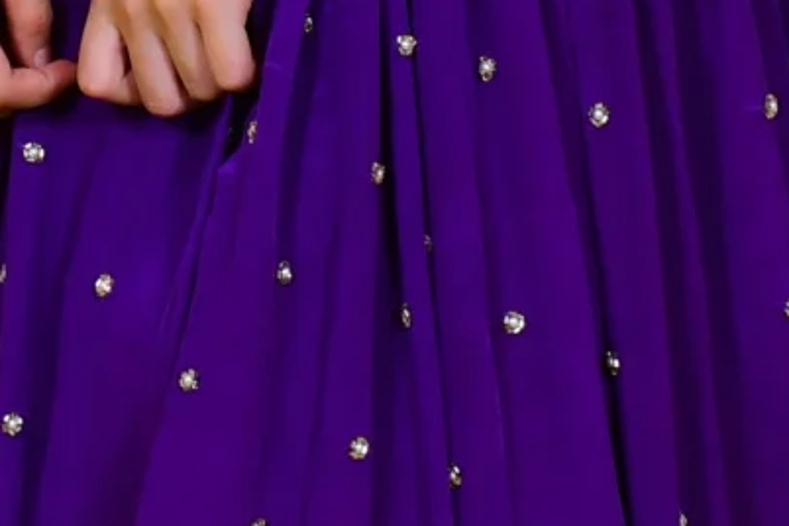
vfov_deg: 4.5
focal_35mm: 306
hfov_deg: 6.7
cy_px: -263
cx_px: 119
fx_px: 6706
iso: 100
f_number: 9
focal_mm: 32
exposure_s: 1/160
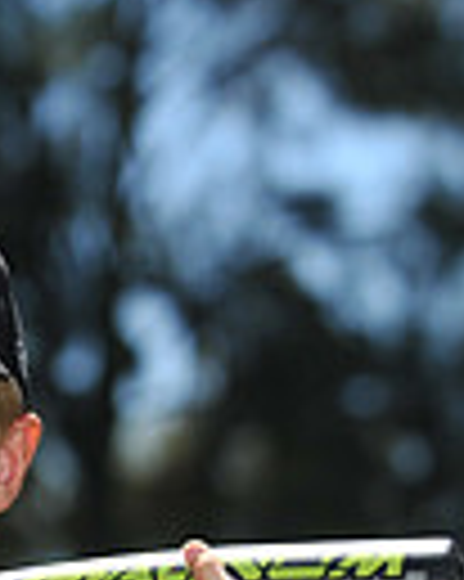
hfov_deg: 4.2
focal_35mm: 364
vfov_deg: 5.3
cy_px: 728
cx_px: -198
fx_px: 6256
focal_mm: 86
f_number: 4
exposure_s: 1/2000
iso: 200
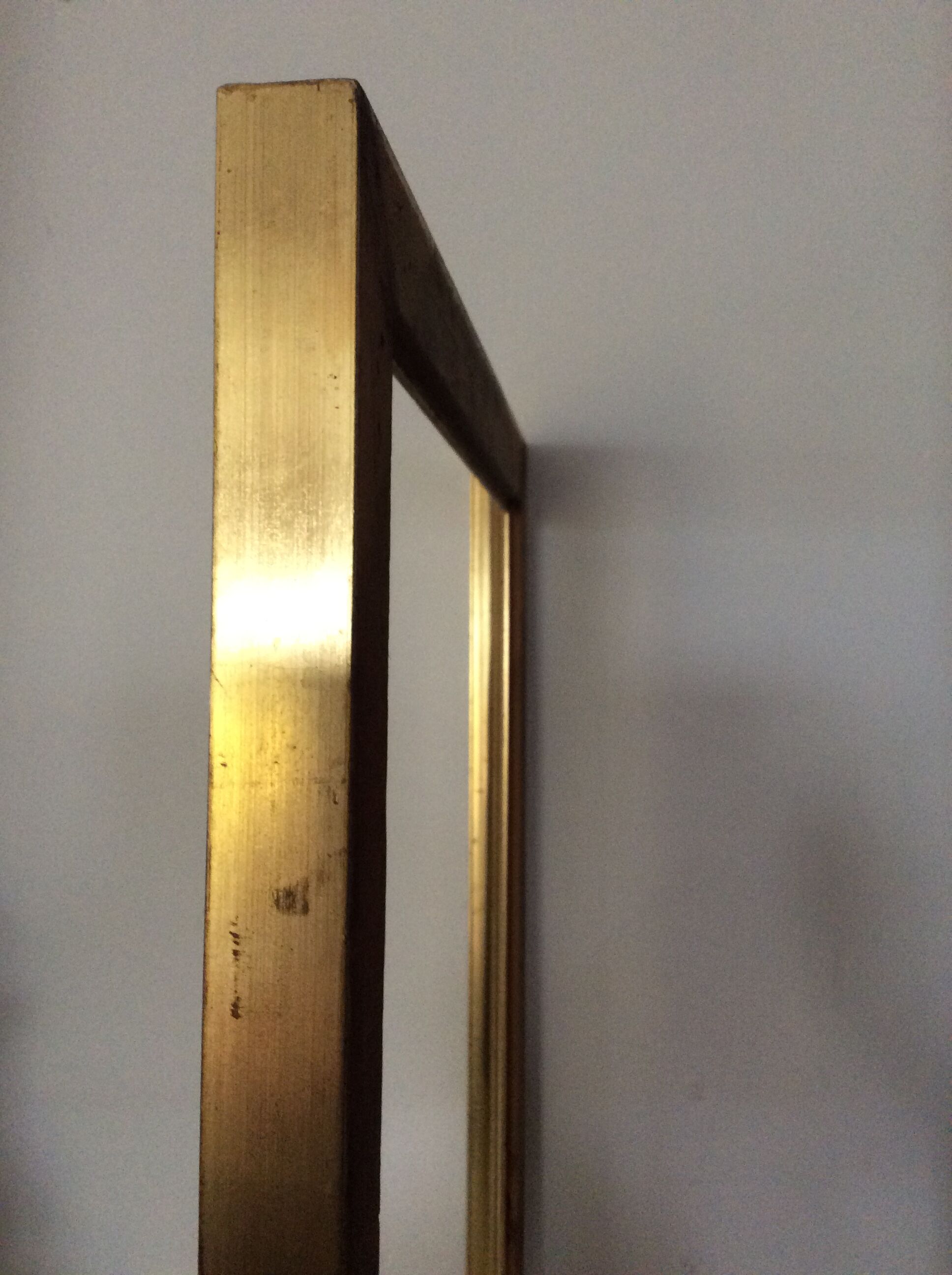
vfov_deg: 56.9
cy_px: 638
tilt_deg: +0.0
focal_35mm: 32
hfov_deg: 44.1
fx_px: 1177
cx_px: 476
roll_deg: -0.6
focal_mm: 3.3
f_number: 2.4
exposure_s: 1/25
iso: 200
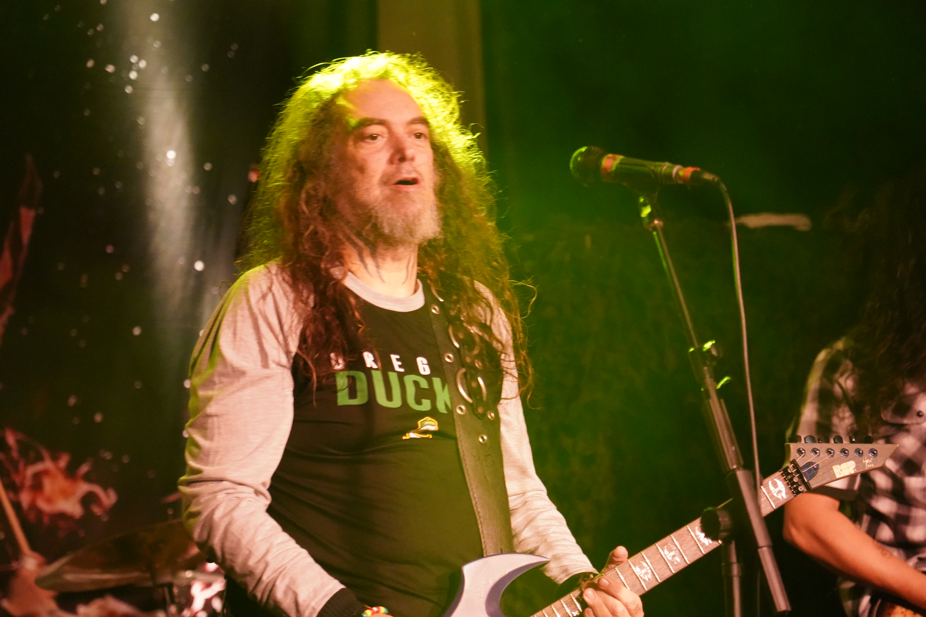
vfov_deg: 13.0
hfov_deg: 19.5
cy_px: 308
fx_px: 2701
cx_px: 463
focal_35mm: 105
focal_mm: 105
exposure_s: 1/125
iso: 12800
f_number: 4
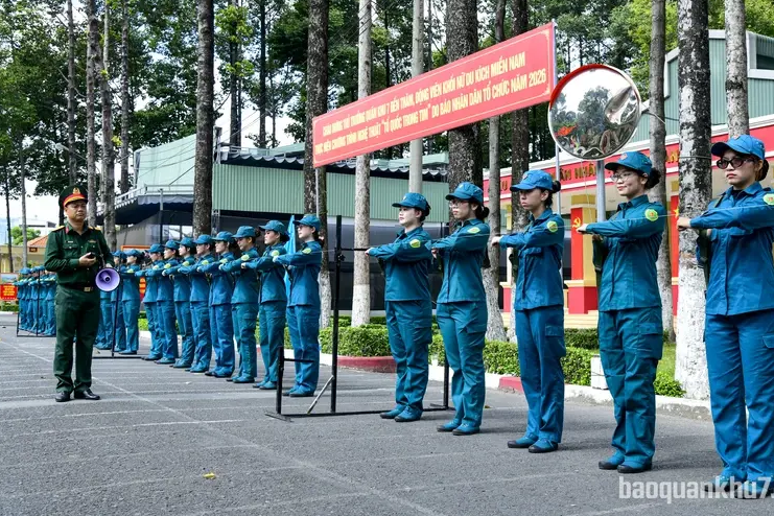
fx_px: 881
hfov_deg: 47.4
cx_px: 407
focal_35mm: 41
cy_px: 246
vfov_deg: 32.6
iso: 400
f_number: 8
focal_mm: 38
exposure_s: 1/250
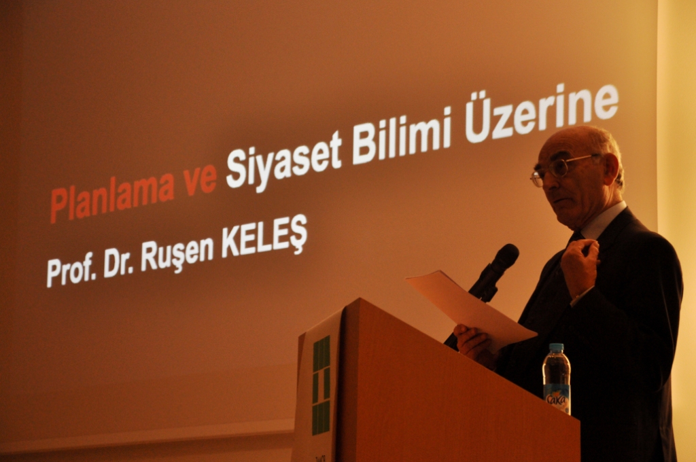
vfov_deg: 11.4
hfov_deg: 17.1
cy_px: 231
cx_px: 348
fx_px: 2317
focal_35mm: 120
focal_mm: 80
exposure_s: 1/30
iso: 640
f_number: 5.6
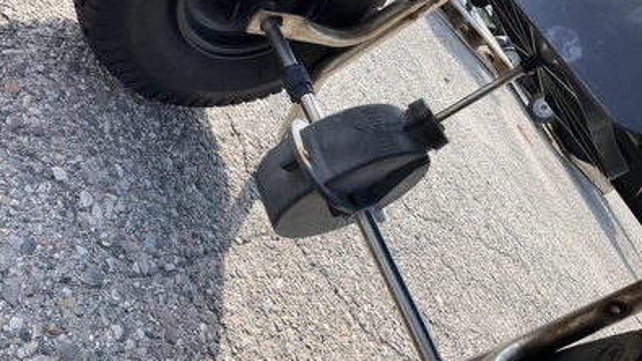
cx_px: 319
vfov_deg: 36.5
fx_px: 545
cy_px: 141
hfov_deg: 61.0
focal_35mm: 32
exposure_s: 1/666
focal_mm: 3
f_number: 1.8
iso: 25
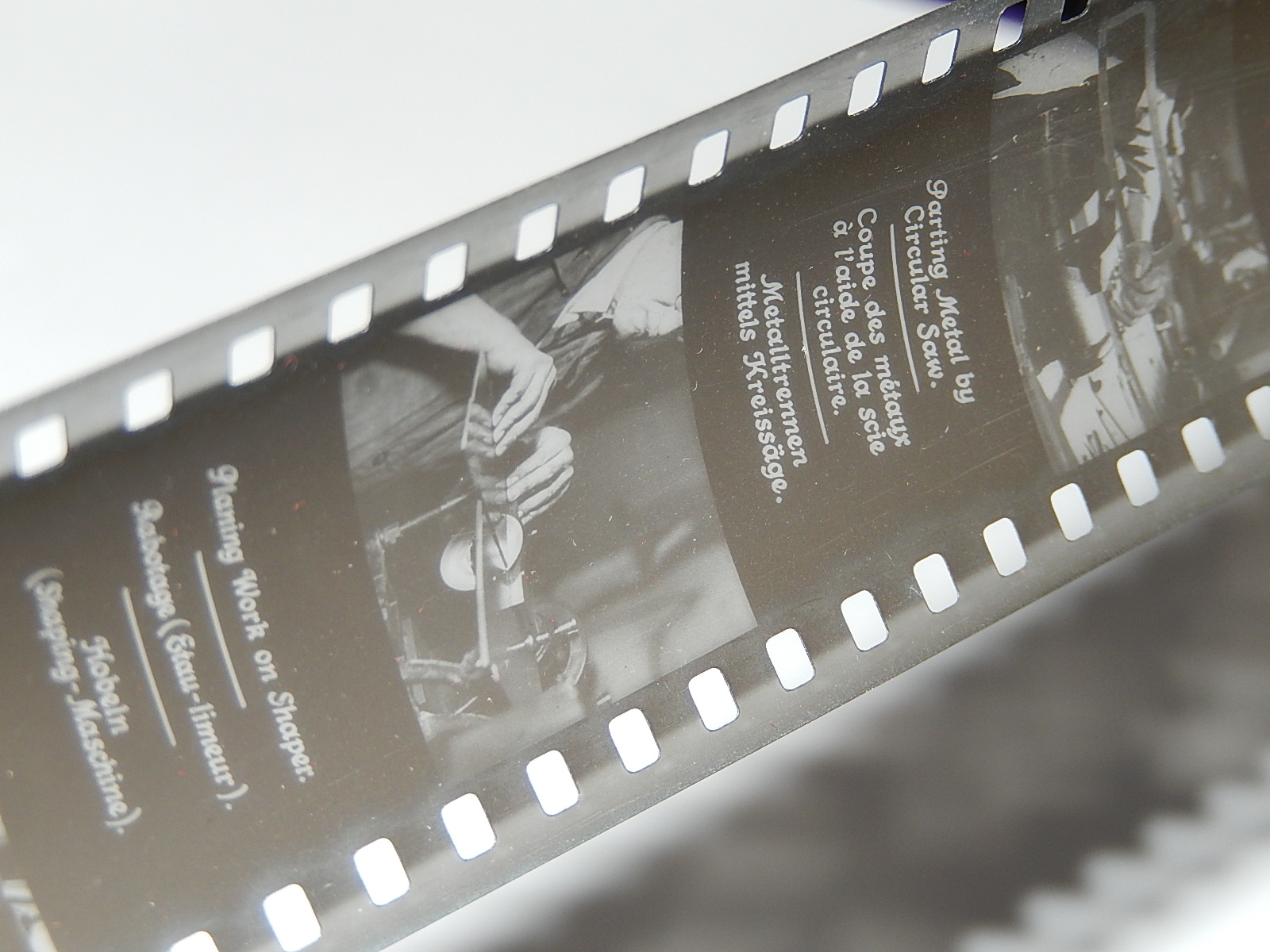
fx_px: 2458
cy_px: 476
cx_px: 635
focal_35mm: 67
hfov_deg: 29.0
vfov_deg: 21.9
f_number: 9.6
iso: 200
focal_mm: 12
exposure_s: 1/30
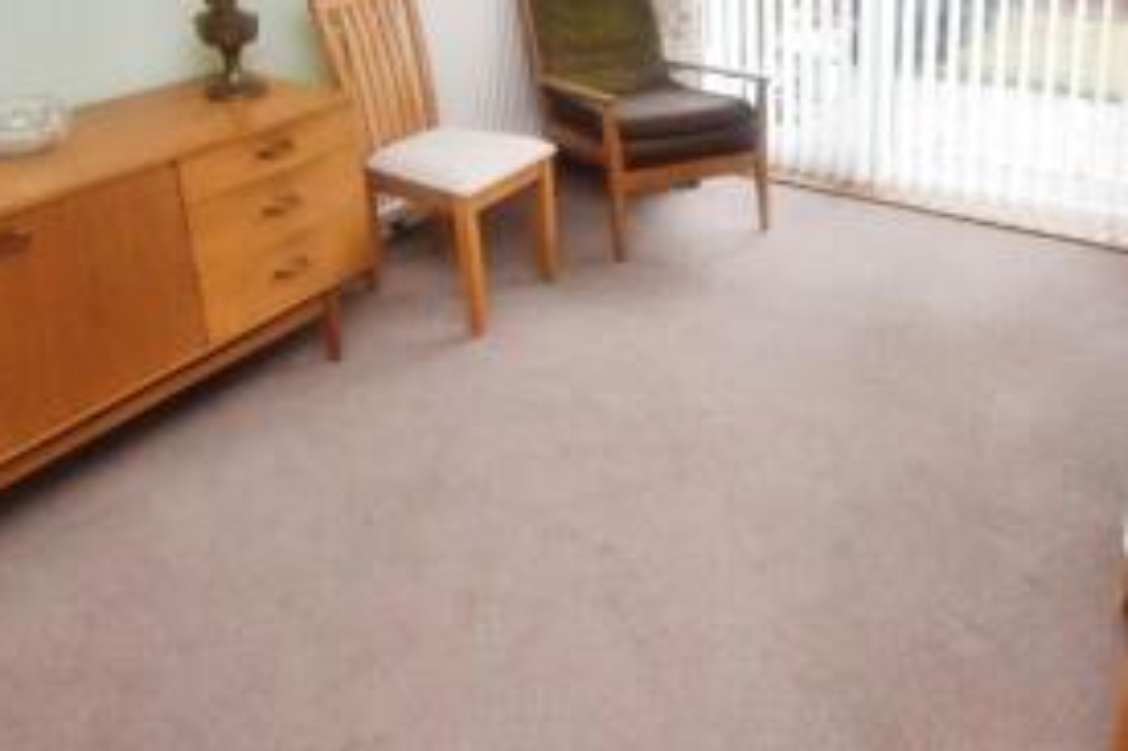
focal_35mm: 26
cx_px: 529
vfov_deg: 48.3
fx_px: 814
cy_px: 224
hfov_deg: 69.4
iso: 1600
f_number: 16
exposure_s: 1/25
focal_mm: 10
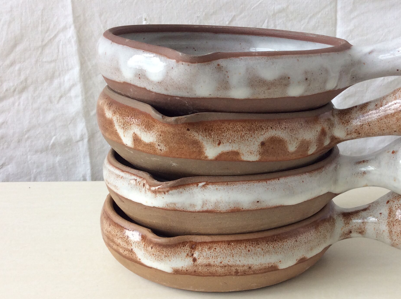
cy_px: 179
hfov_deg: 42.0
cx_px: 229
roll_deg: +1.3
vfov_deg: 32.0
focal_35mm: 45
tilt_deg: -19.3
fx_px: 521
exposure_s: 1/161
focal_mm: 3.3
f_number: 2.4
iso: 32
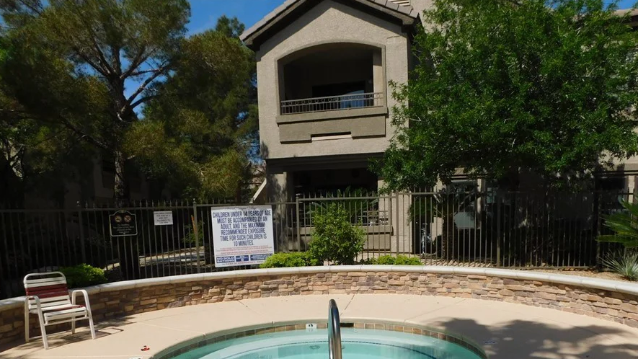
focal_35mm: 29
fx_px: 491
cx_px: 358
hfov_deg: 65.8
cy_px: 275
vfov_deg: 39.0
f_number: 6
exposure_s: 1/800
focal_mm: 4
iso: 125
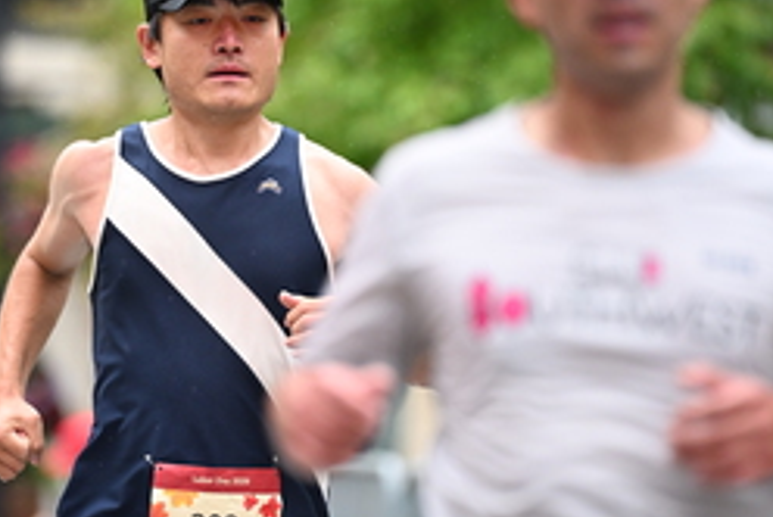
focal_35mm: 443
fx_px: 9523
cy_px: 249
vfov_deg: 3.1
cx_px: 217
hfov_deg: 4.6
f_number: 2.8
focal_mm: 200
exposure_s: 1/1600
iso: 1250
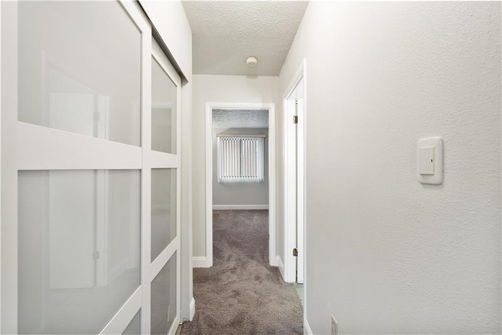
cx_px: 251
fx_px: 223
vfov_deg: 73.7
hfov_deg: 96.7
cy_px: 168
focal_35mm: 16
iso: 250
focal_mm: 16
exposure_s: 1/1.25
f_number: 7.1
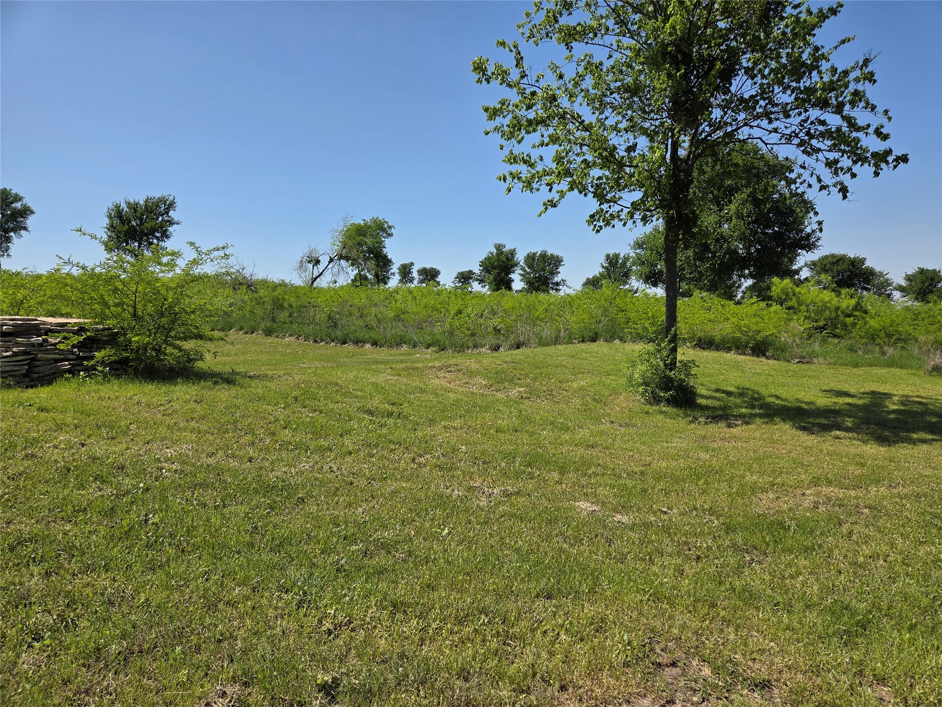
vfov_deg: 58.9
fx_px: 626
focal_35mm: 23
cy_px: 354
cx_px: 471
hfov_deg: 73.9
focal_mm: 5.4
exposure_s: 1/7328
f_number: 1.8
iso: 80
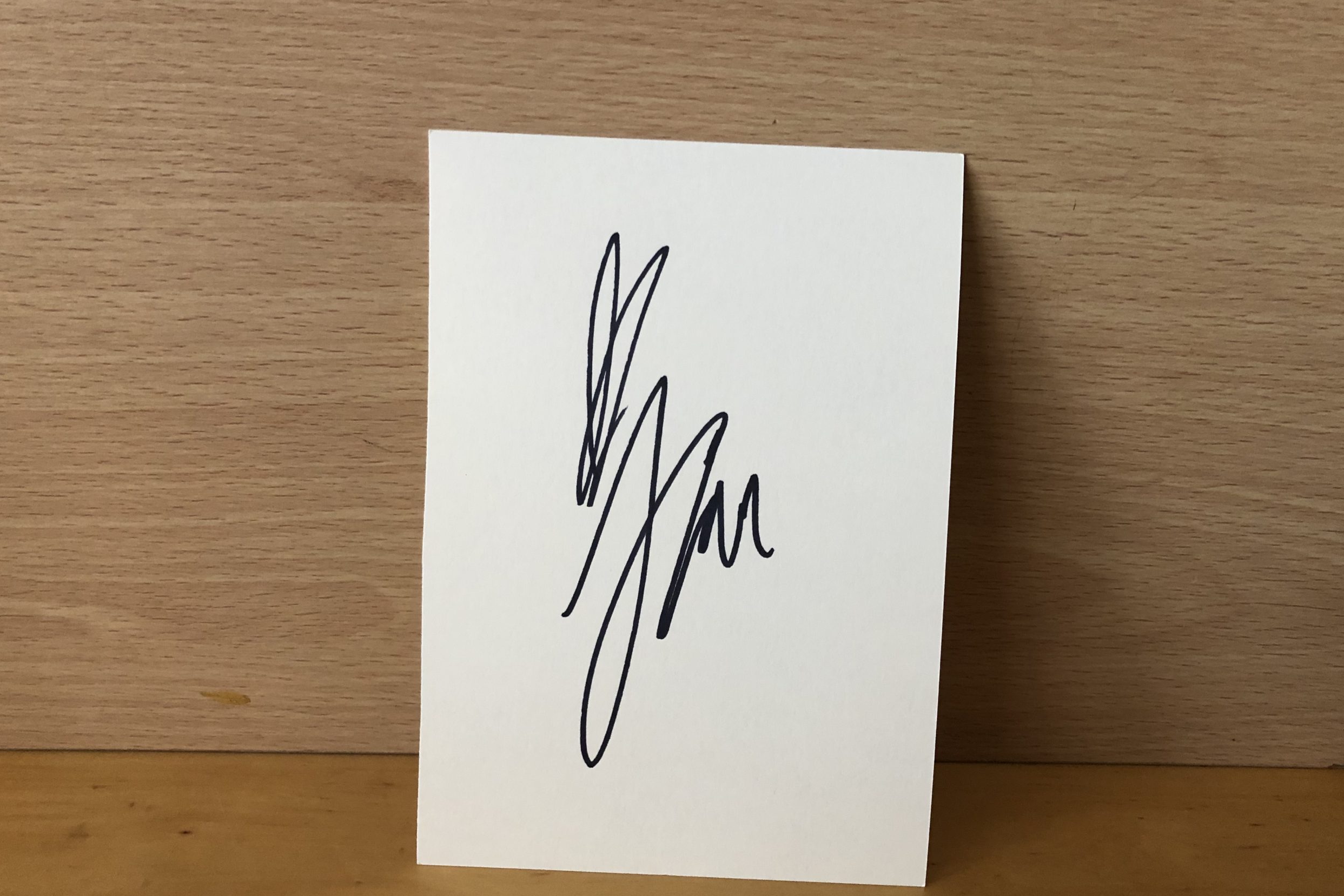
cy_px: 484
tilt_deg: -22.4
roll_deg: -3.1
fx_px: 1120
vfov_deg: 43.6
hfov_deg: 61.9
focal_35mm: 30
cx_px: 657
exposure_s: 1/15
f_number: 1.8
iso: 80
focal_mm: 3.99
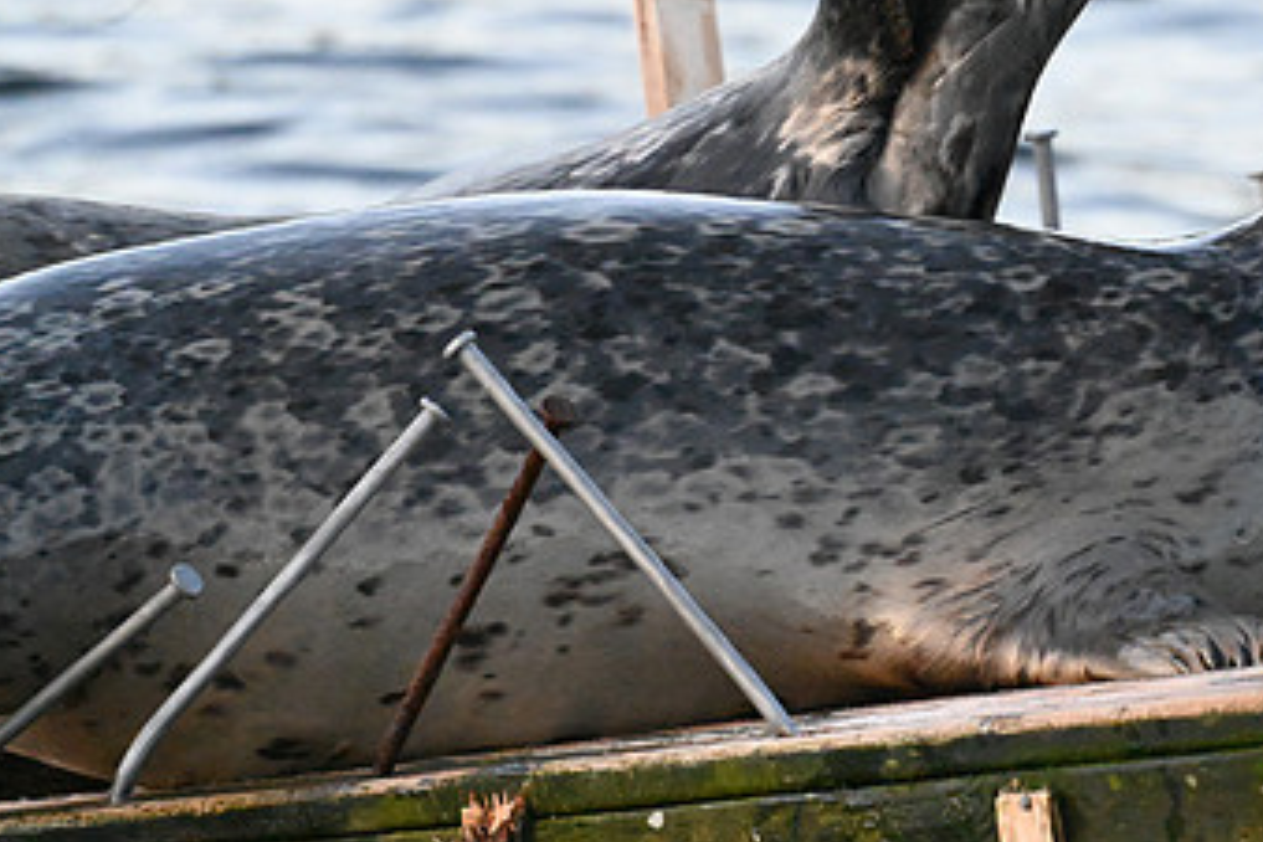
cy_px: 147
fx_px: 72056
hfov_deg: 1.0
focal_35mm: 2054
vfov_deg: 0.7
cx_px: 909
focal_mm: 1200
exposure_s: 1/1250
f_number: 13
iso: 20000
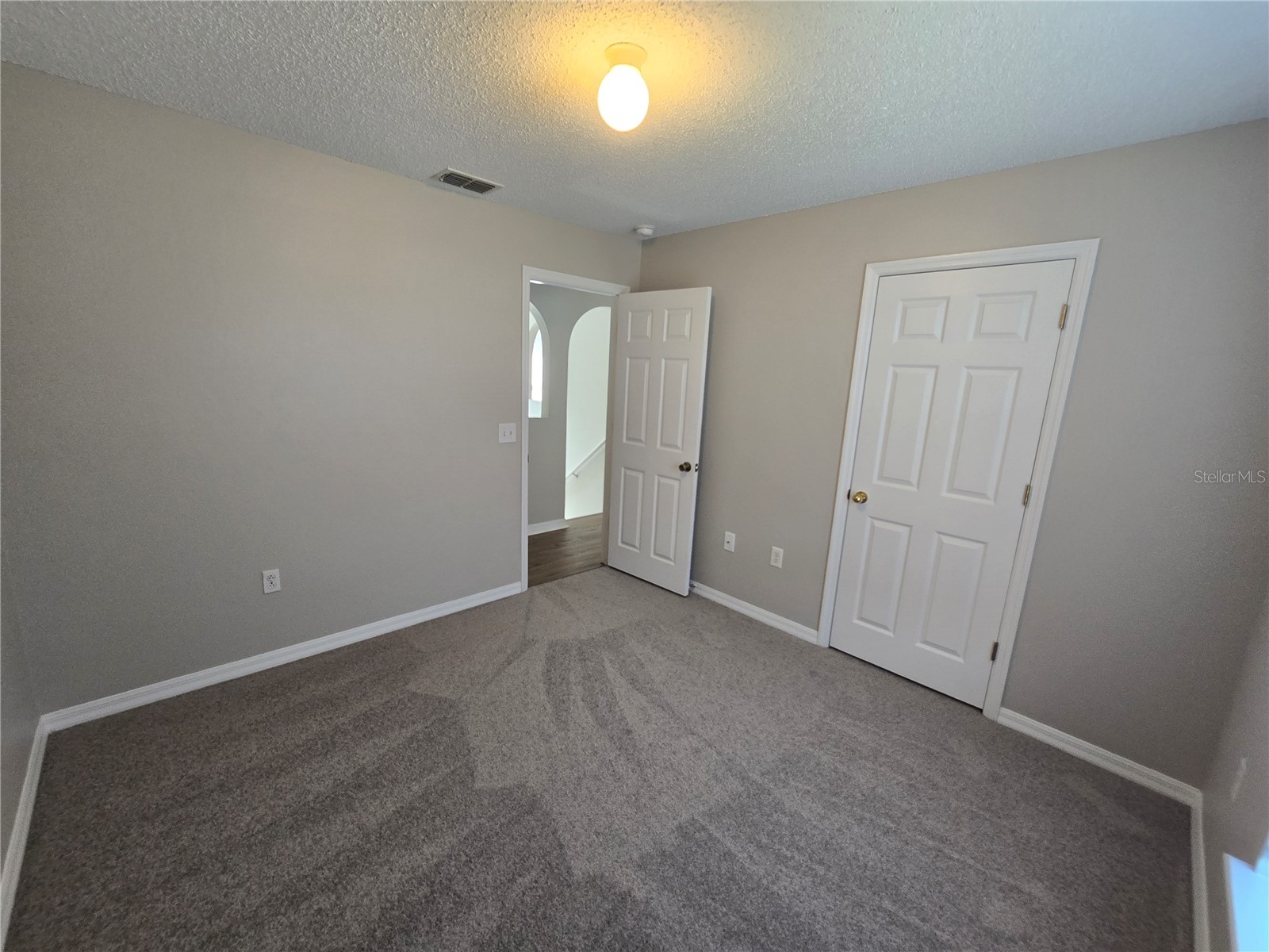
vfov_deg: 89.9
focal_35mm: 13
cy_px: 476
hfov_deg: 106.2
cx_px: 634
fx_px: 477
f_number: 2.2
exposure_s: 1/60
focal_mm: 2.2
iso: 160
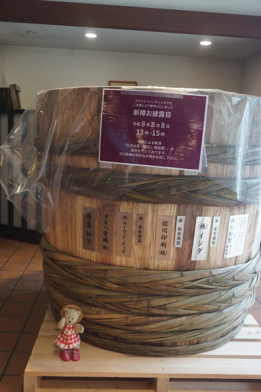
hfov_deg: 38.3
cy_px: 196
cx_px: 130
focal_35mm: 34
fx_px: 376
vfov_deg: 55.1
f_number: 4.5
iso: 200
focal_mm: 23
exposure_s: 1/60
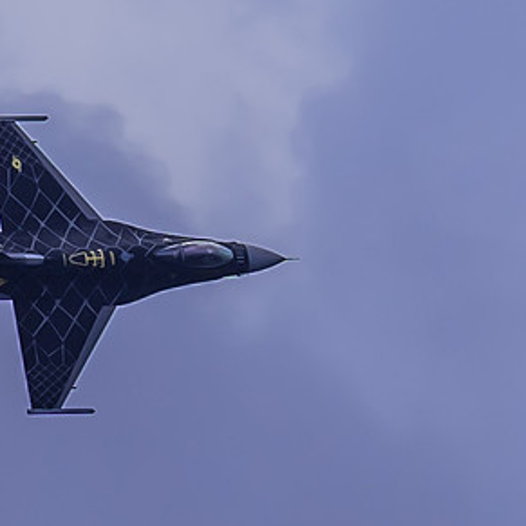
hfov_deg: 1.0
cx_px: 215
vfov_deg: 1.0
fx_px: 30291
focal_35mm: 1762
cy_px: 314
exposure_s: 1/1600
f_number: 5
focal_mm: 200
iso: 200
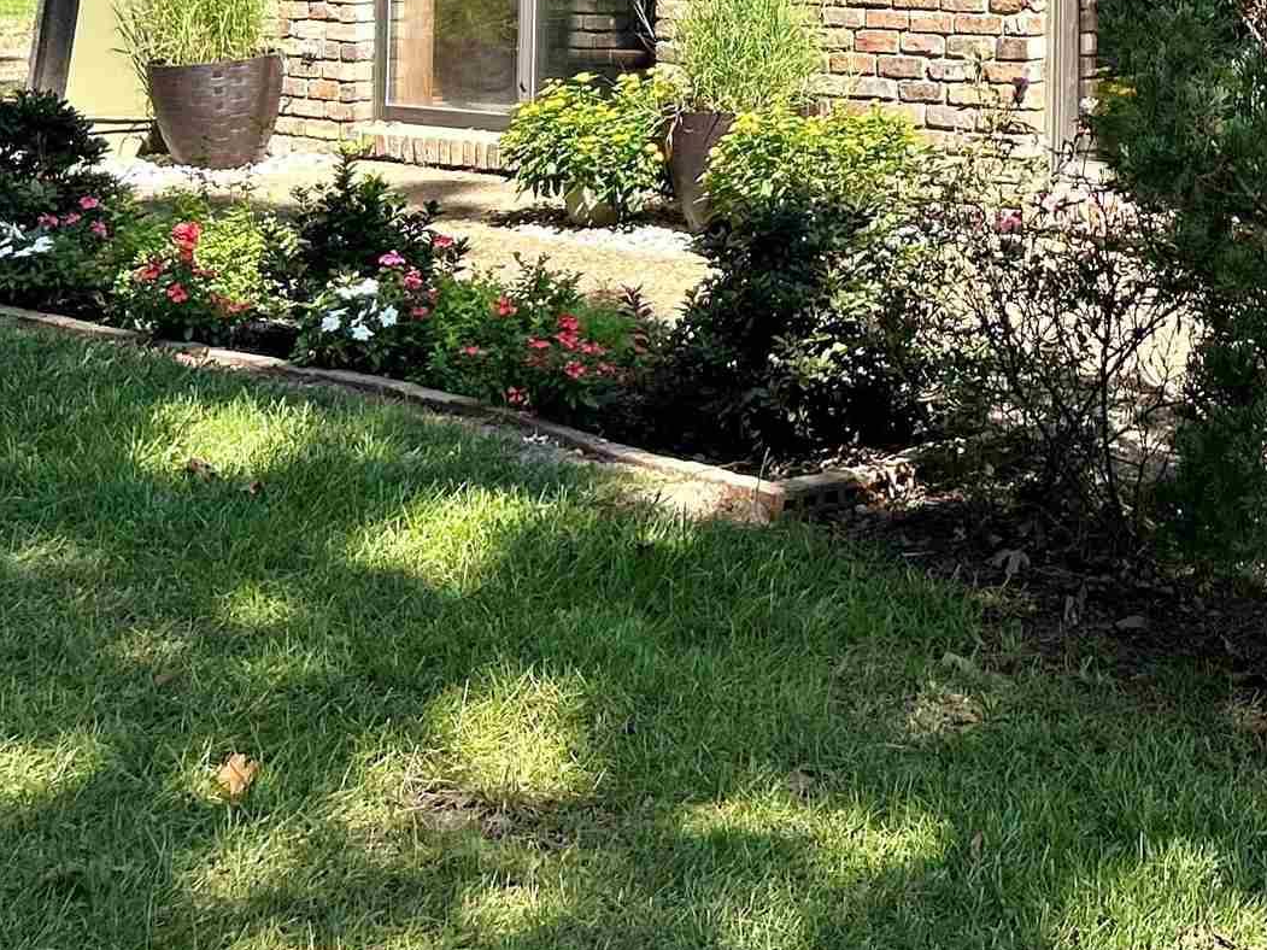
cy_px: -347
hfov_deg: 24.5
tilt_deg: +4.8
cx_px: 1272
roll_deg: -0.2
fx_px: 2781
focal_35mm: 76
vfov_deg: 17.9
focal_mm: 5.7
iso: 50
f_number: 1.5
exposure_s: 1/1344
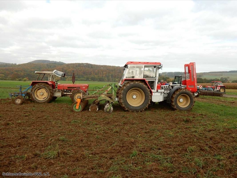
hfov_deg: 69.4
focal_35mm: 25
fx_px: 171
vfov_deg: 54.9
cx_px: 118
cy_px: 89
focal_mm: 4.5
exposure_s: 1/400
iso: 125
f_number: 3.7
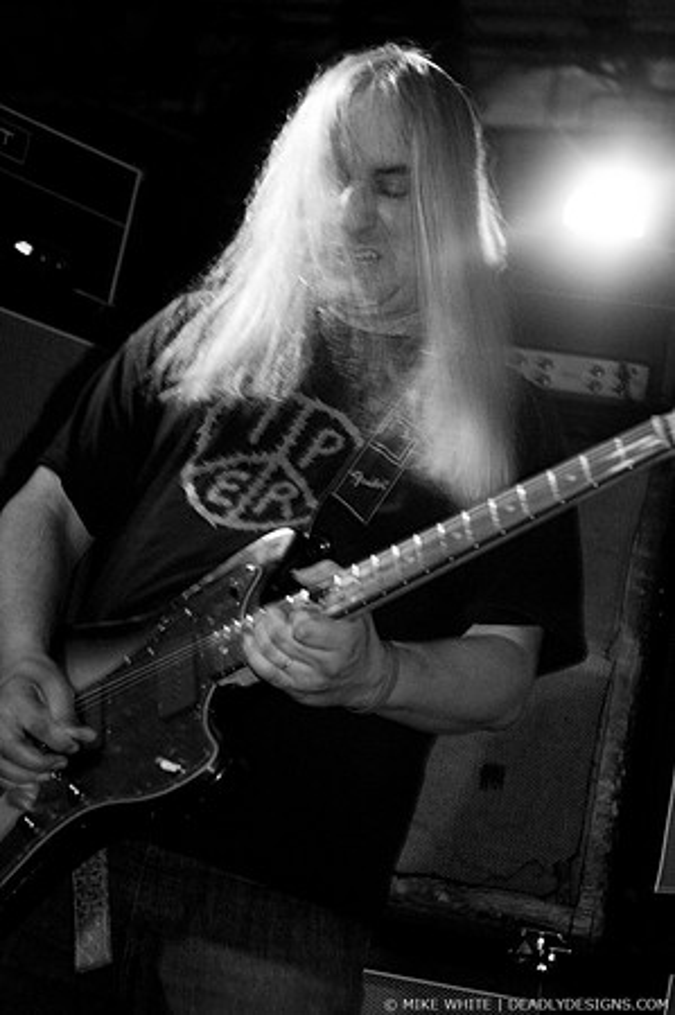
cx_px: 338
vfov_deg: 26.0
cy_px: 508
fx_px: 2199
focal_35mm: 78
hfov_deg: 17.5
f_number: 2.8
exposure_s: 1/30
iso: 800
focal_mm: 52
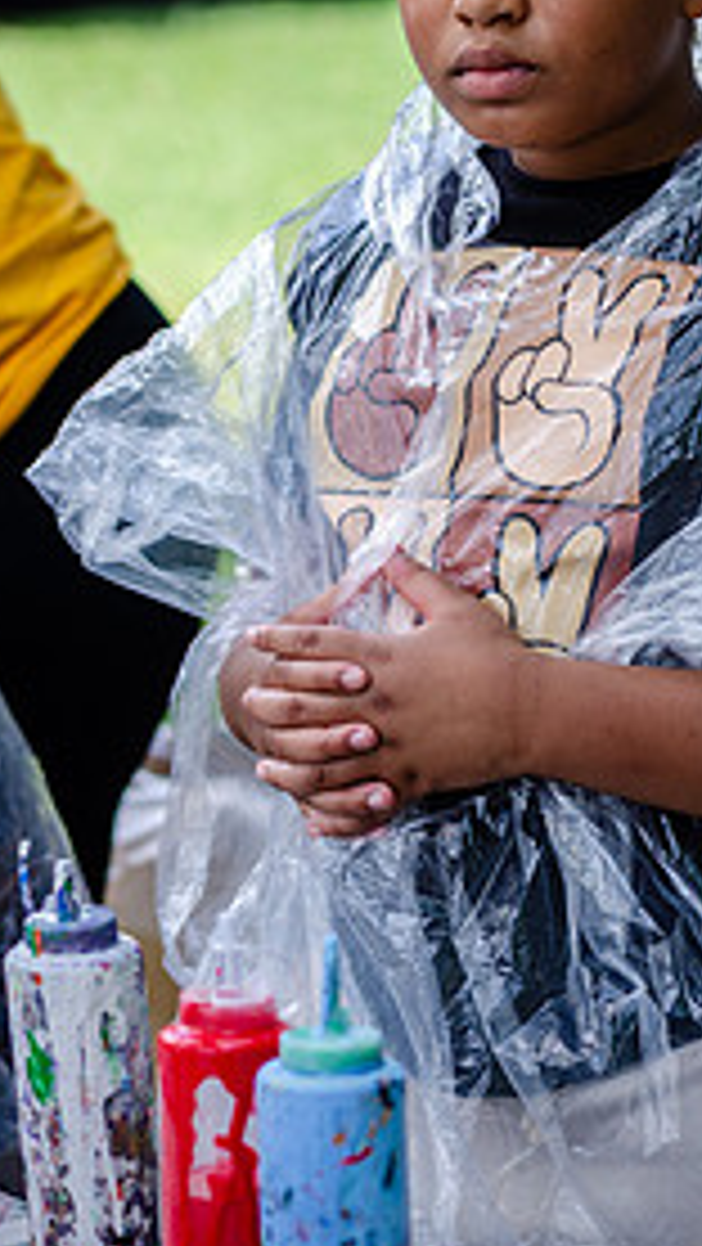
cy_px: 454
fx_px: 5885
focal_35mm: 178
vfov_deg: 12.1
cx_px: 490
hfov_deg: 6.8
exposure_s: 1/400
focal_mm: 70
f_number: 4
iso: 200
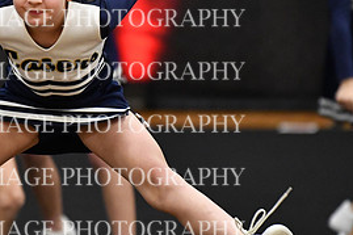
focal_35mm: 647
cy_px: -9
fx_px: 6340
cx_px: 55
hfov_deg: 3.2
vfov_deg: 2.1
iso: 4000
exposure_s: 1/800
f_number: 2.8
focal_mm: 200
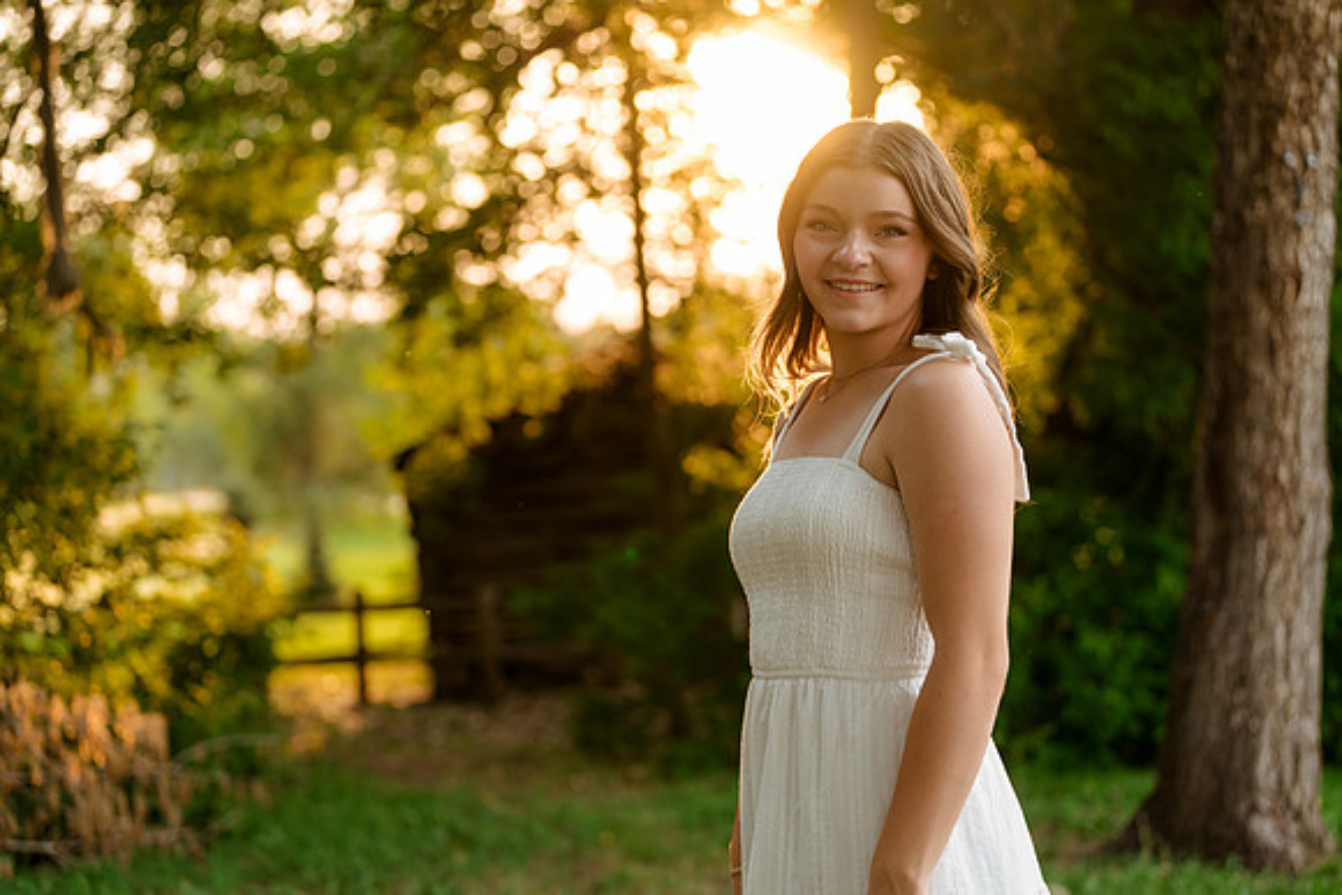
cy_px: 448
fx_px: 2610
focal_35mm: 70
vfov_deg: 19.5
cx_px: 671
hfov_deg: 28.8
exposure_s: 1/320
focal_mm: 70
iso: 400
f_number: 2.8
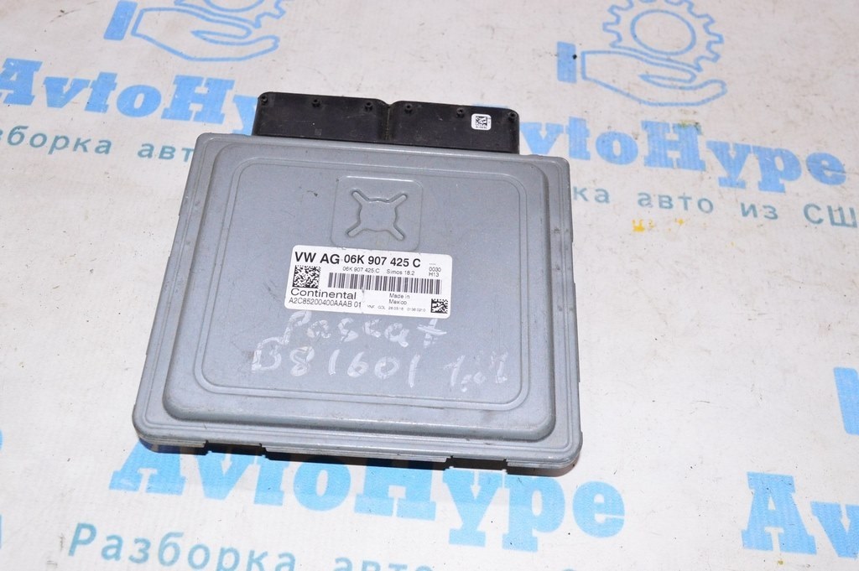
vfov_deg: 36.8
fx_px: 858
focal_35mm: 36
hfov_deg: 53.2
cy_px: 286
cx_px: 430
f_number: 8
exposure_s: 1/160
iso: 1600
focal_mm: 24
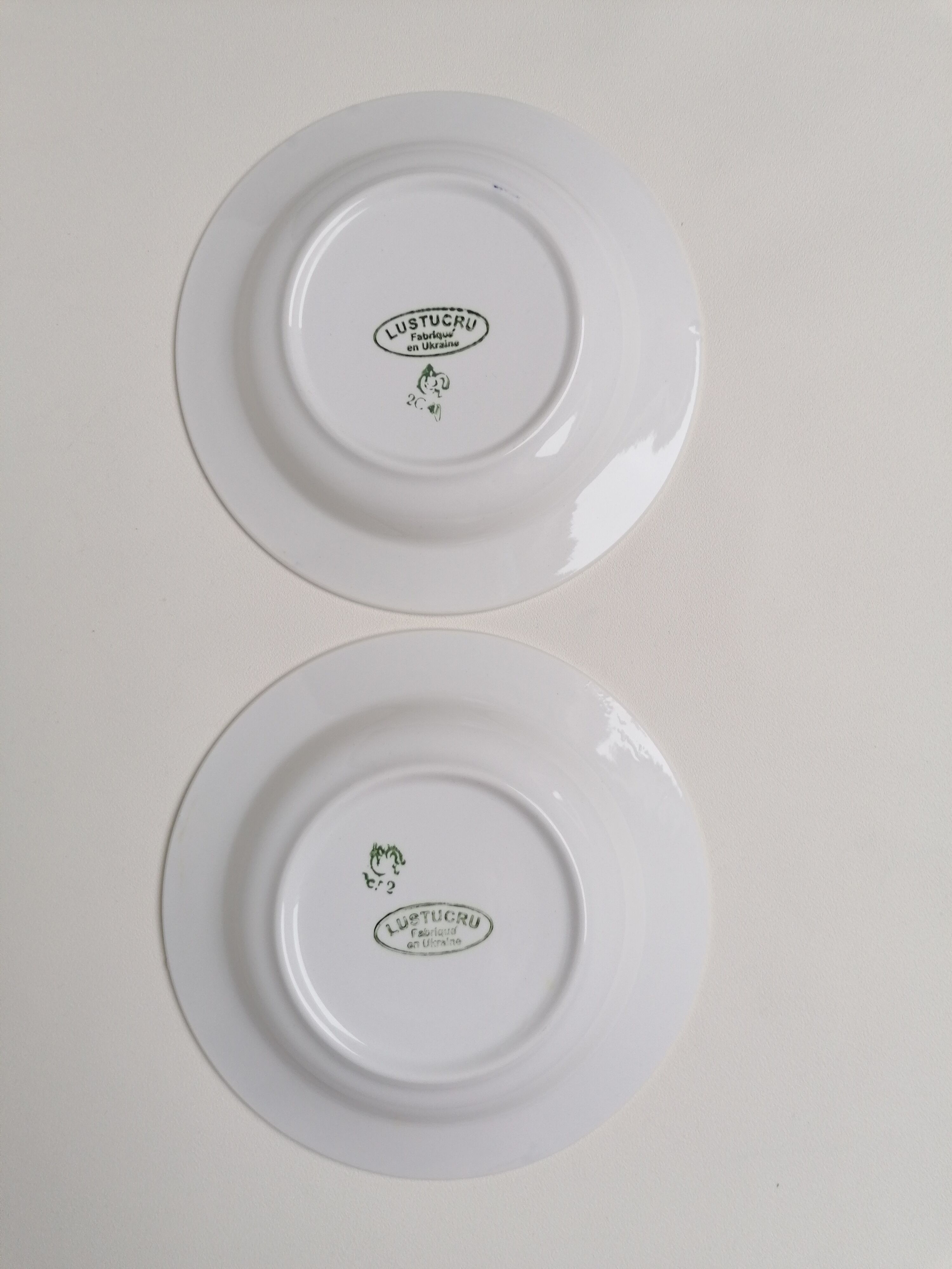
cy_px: 634
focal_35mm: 27
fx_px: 990
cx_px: 476
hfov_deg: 51.4
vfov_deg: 65.3
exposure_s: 1/50
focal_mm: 4.75
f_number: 1.8
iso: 80
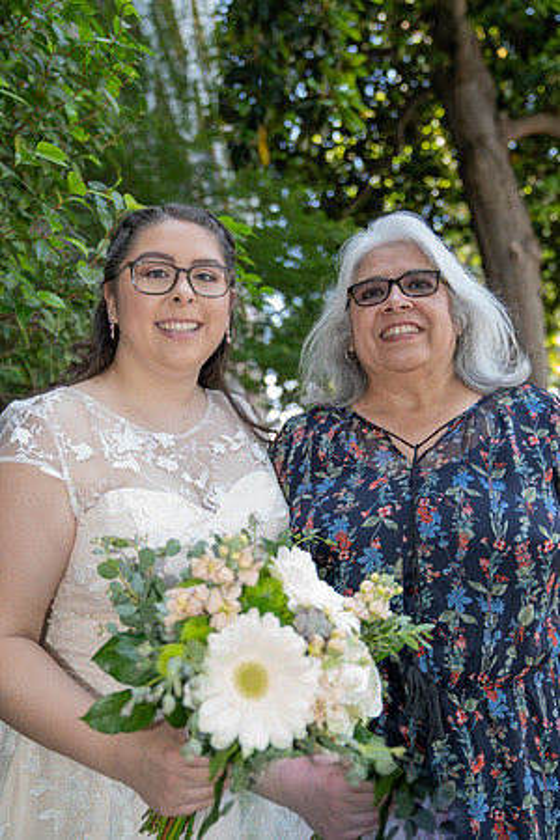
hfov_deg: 42.3
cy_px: 420
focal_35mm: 31
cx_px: 280
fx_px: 723
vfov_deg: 60.3
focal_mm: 31
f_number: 2.8
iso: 500
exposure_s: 1/250
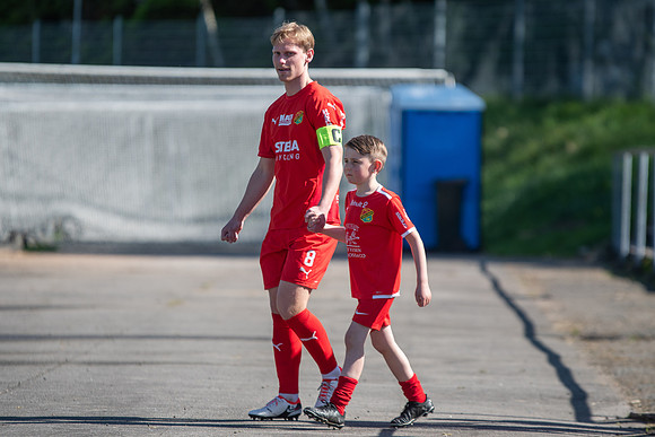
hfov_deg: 6.9
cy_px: 218
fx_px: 5459
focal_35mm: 300
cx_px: 328
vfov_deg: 4.6
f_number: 2.8
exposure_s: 1/1250
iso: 125
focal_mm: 200
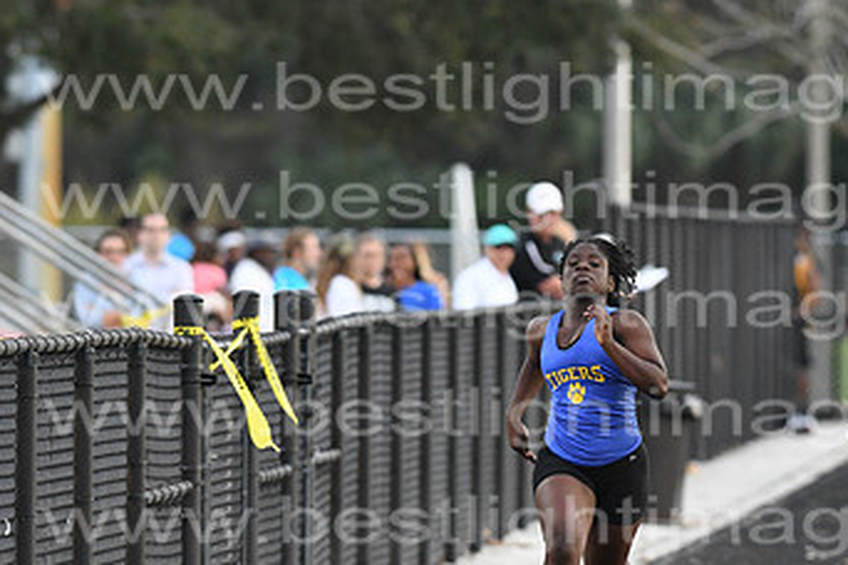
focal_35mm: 763
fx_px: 17971
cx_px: 610
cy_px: 472
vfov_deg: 1.8
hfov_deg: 2.7
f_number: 4
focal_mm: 300
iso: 2000
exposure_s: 1/1600
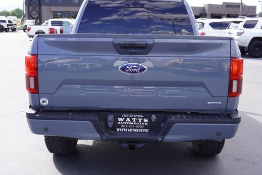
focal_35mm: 43
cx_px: 130
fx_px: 310
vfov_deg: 31.5
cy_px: 85
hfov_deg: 45.8
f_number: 6.3
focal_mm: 23
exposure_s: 1/100
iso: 100
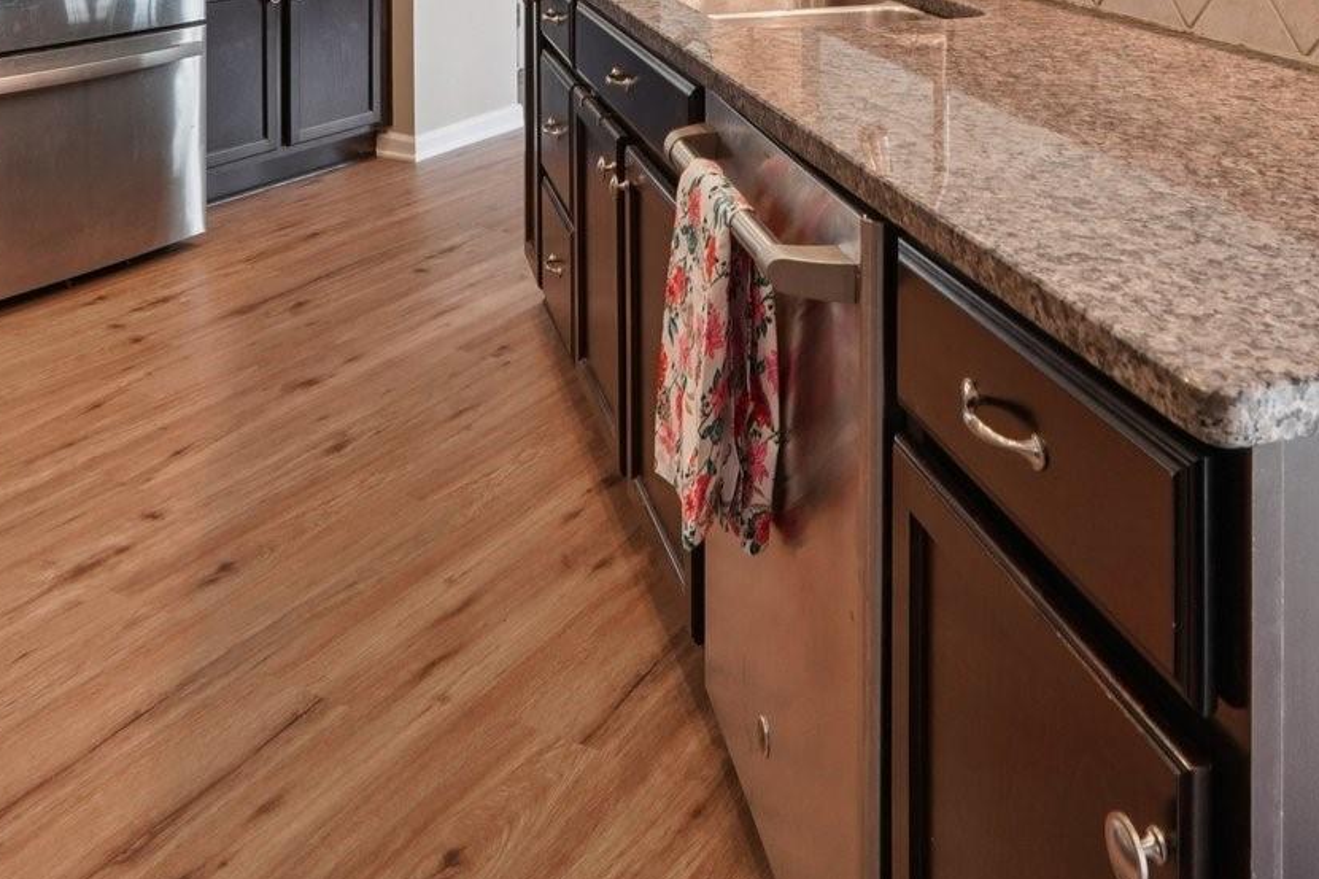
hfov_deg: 51.7
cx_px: 764
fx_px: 1355
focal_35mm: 37
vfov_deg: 30.3
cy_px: -188
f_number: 8
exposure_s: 1/4
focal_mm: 10
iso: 400
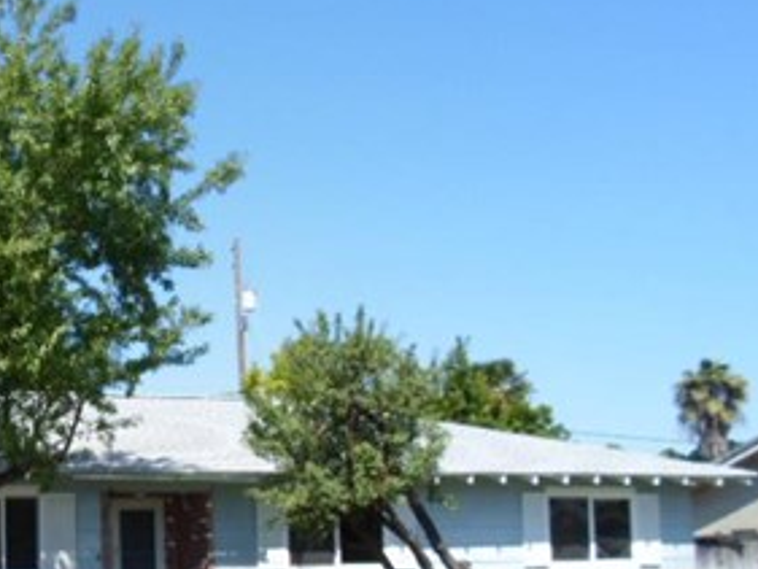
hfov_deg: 31.4
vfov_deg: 24.9
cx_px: 11
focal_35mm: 57
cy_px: 507
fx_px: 1249
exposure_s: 1/1000
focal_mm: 4.5
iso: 80
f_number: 2.5
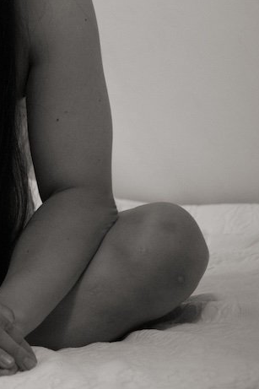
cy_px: -51
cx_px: -43
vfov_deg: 11.3
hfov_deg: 7.6
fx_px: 1933
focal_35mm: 179
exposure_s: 1/60
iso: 2500
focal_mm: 55
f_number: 4
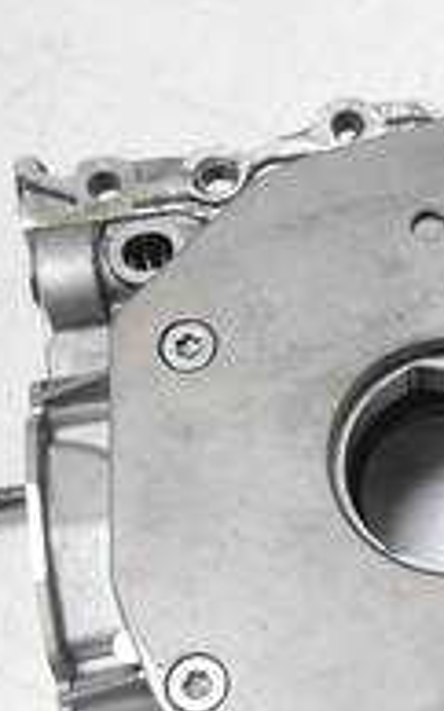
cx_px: 503
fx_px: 1222
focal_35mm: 63
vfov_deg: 31.2
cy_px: 616
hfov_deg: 19.6
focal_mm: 12
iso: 640
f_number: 3.5
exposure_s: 1/60
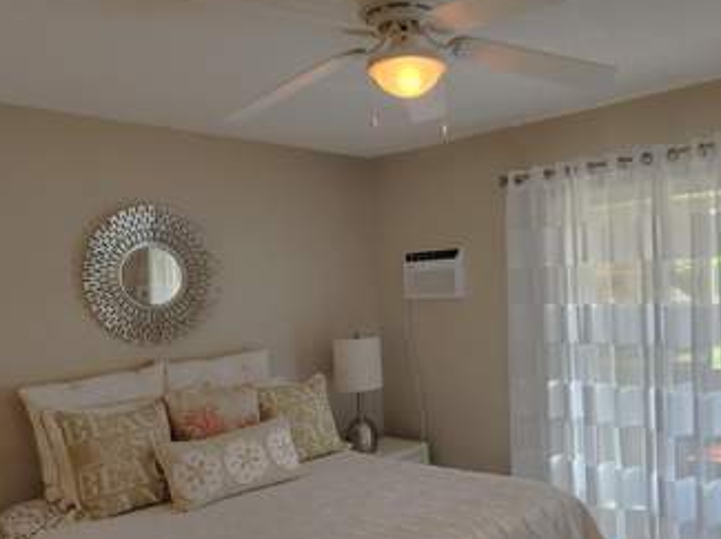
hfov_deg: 53.4
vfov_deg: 41.5
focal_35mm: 34
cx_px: 455
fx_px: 707
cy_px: 329
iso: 160
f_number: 1.8
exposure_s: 1/180
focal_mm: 5.4
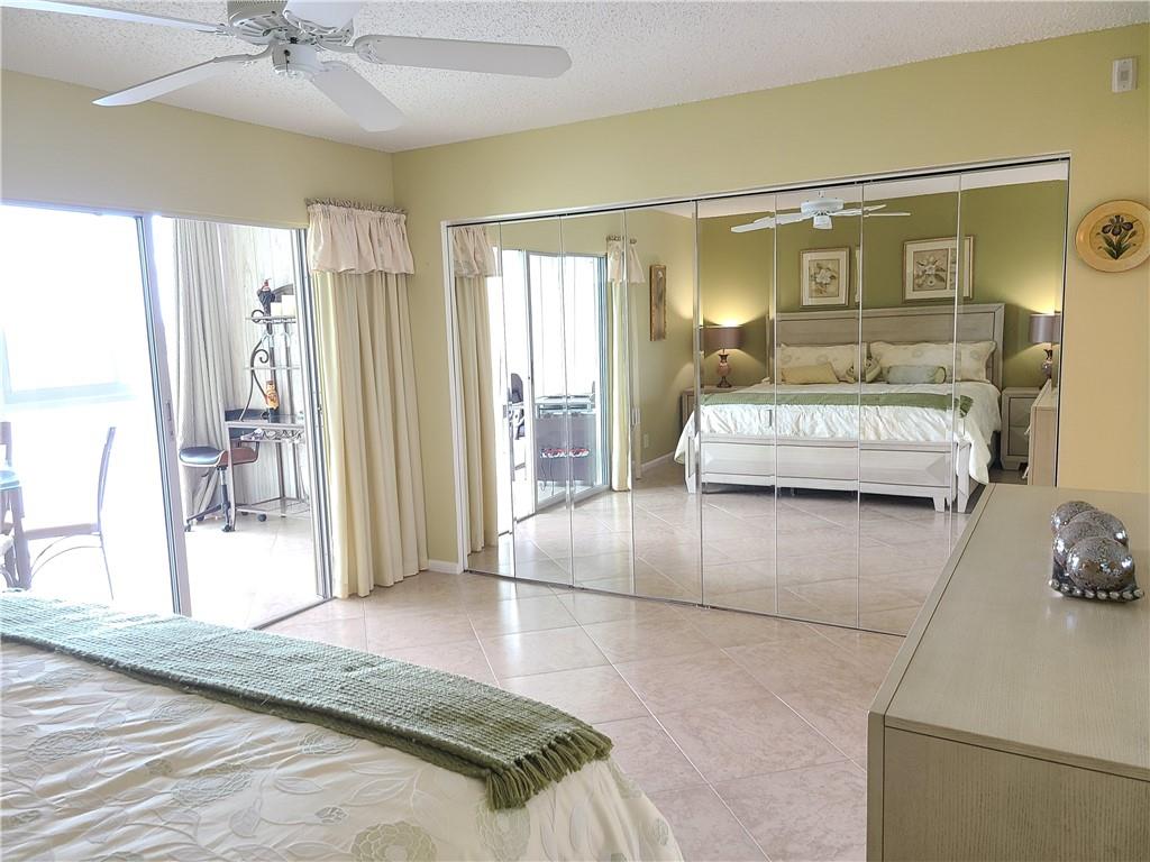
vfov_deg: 53.1
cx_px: 575
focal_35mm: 26
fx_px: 864
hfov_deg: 67.3
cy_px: 431
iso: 160
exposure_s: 1/59
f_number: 1.8
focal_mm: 5.4
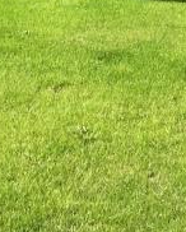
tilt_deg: -1.5
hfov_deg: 9.7
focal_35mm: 159
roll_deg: -0.1
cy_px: -173
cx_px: 66
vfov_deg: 11.3
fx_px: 1092
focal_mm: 4.15
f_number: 2.2
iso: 25
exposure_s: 1/1282
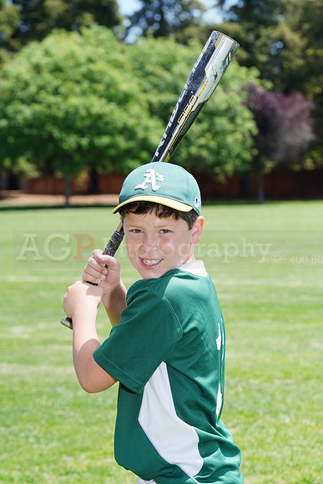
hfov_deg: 9.1
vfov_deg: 13.6
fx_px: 2031
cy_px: 242
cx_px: 162
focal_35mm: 151
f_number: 10
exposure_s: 1/200
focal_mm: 151
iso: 200
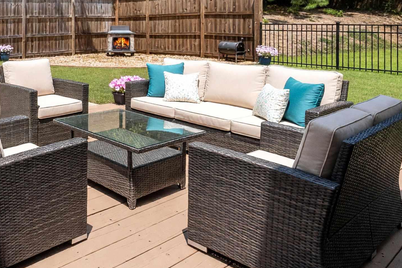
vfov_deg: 39.5
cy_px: 53
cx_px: 24
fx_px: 357
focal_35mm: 32
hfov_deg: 50.4
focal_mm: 10
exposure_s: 1/1900
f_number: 7.1
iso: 500
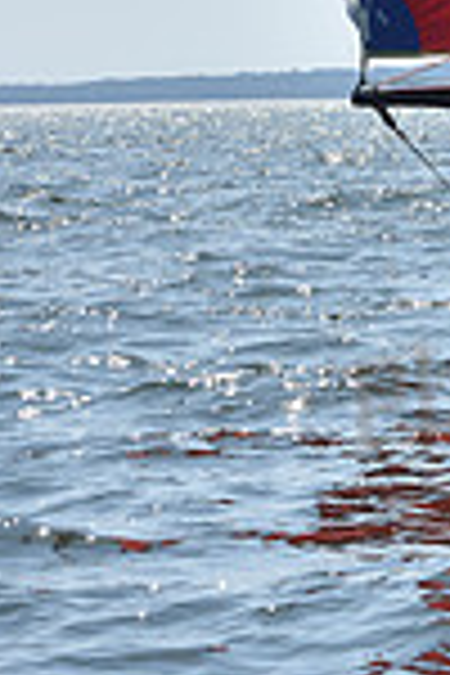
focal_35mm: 291
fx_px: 5456
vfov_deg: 7.1
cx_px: 1215
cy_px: 38
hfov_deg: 4.6
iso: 250
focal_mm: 75
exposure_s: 1/1250
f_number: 7.1
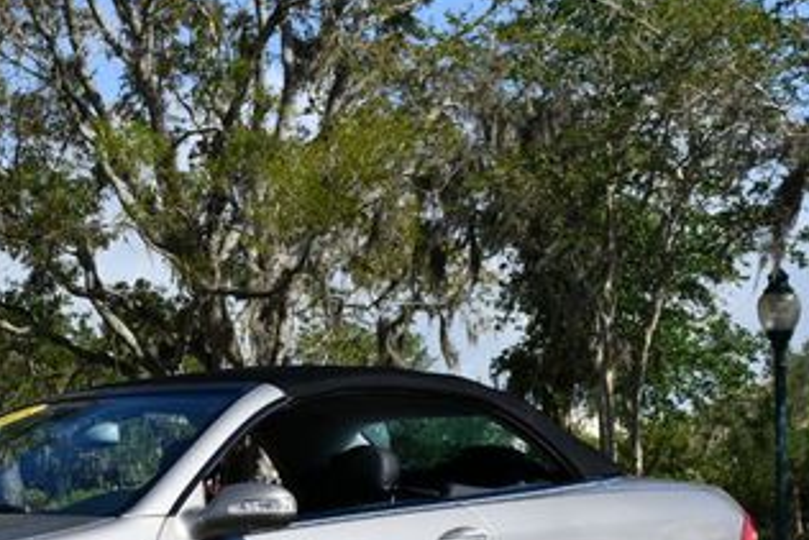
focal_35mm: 91
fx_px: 2046
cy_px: 471
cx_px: 74
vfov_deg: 14.9
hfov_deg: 21.8
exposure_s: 1/320
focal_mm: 30
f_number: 9
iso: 100
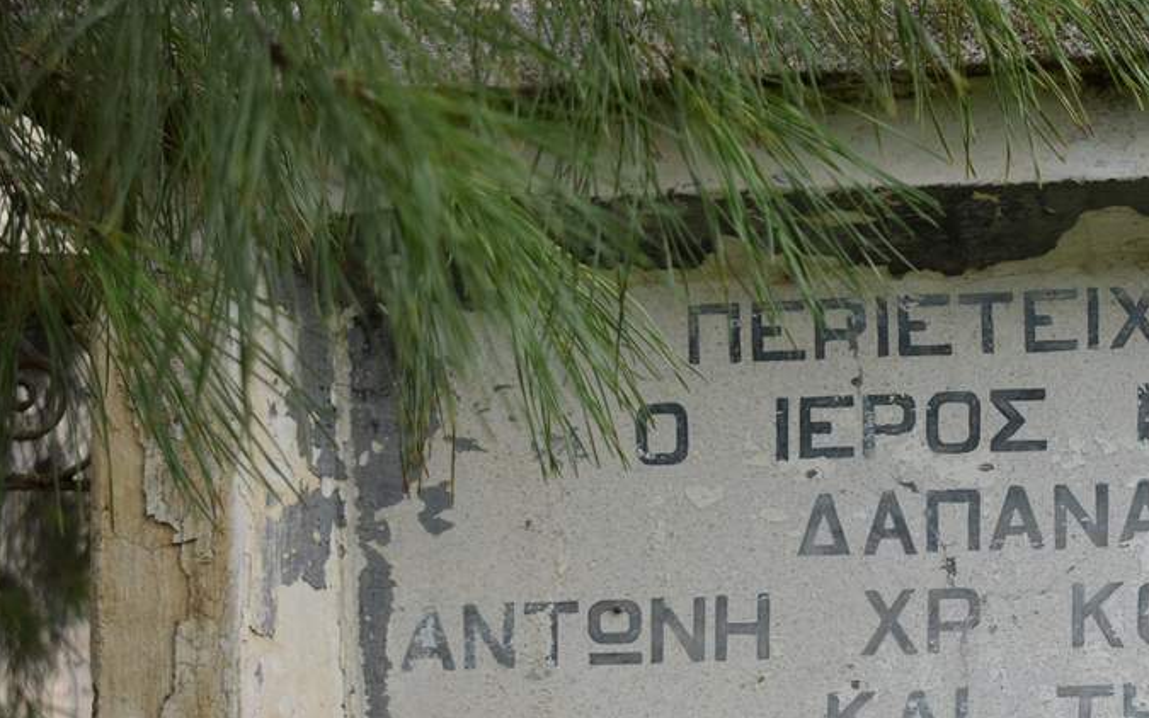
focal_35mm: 125
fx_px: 3915
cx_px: 932
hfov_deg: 16.6
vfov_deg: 10.4
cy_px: 614
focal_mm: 46
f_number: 5.6
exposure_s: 1/250
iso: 360
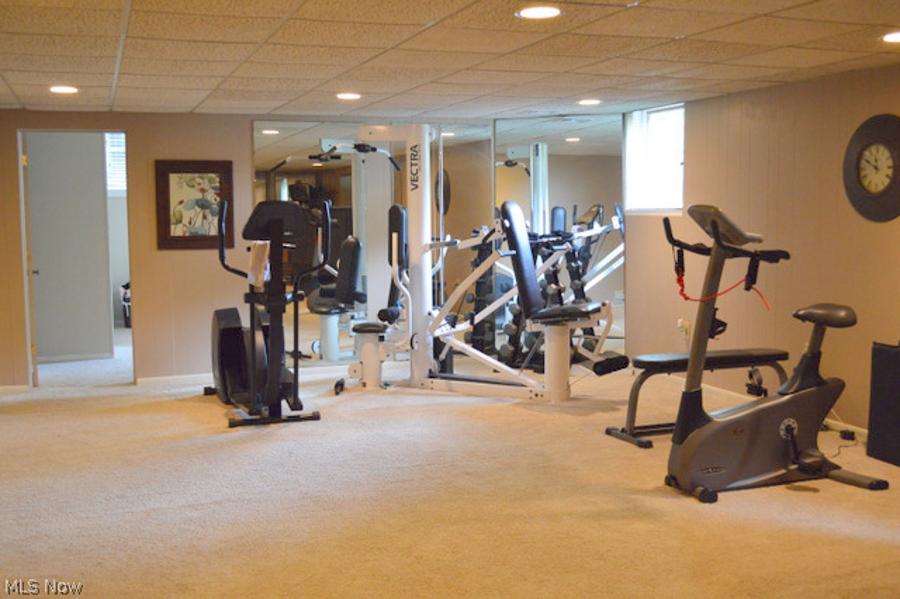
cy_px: 300
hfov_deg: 49.6
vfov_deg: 34.2
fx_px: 974
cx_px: 450
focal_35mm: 39
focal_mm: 26
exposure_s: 1/15
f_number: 4.2
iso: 1250
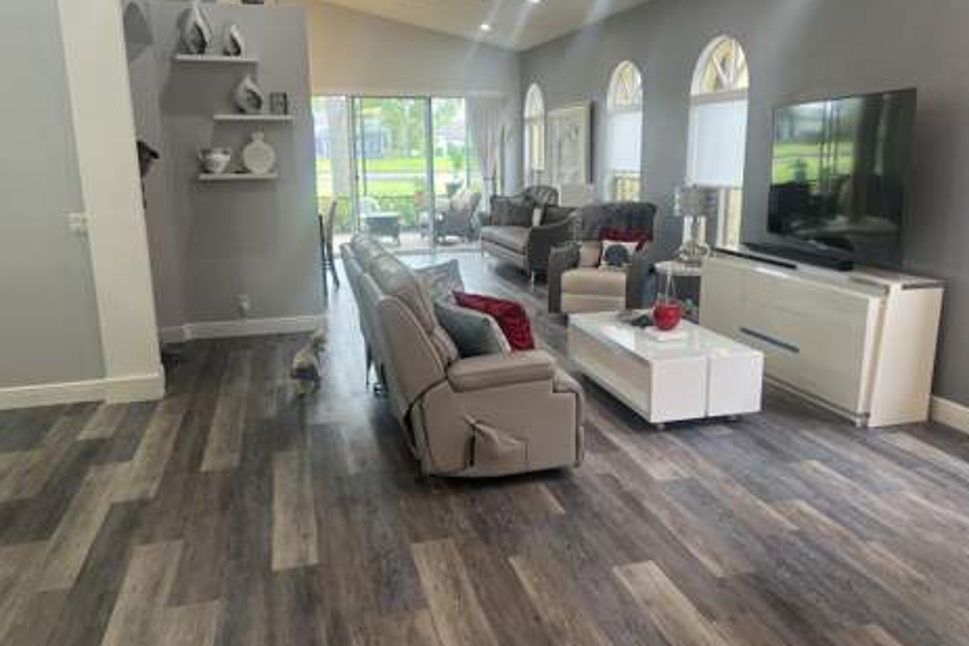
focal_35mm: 28
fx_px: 754
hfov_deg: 65.4
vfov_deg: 46.4
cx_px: 498
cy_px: 300
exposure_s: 1/120
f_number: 1.5
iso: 125
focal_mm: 5.7
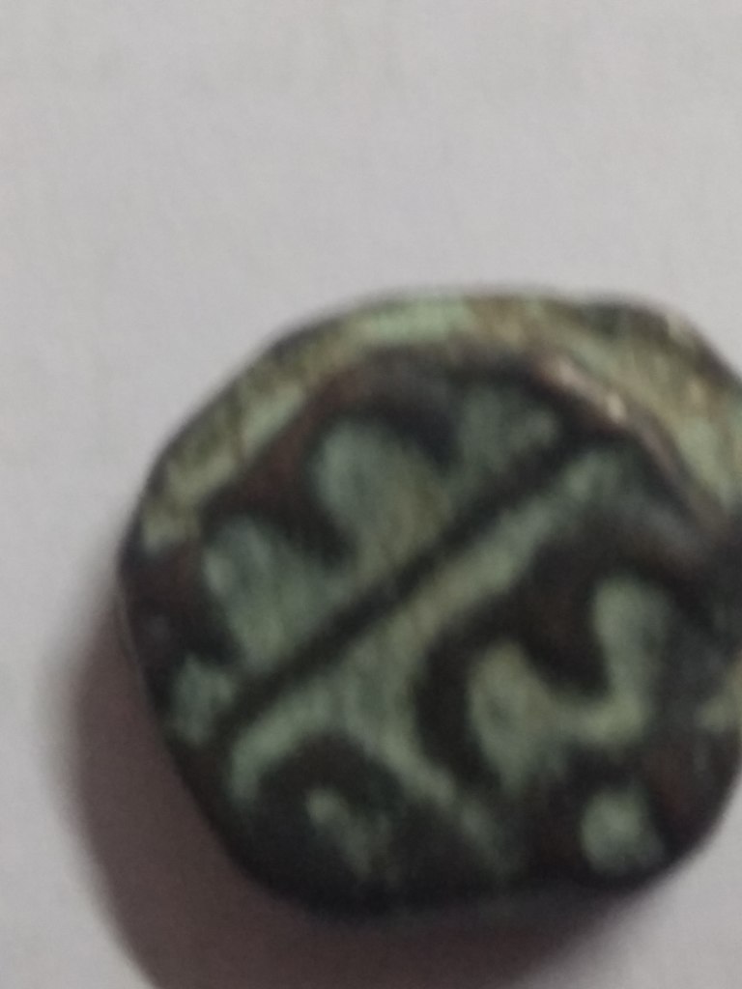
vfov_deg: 79.0
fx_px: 600
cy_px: 494
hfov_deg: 63.4
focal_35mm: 21
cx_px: 371
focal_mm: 3.57
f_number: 2
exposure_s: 1/14
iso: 1000
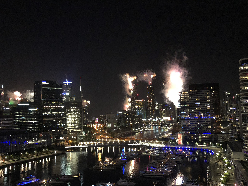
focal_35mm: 33
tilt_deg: +3.3
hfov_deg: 55.4
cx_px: 125
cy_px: 109
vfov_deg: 42.8
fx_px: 236
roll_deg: +0.6
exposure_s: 1/4
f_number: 1.8
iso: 250
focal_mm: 3.99
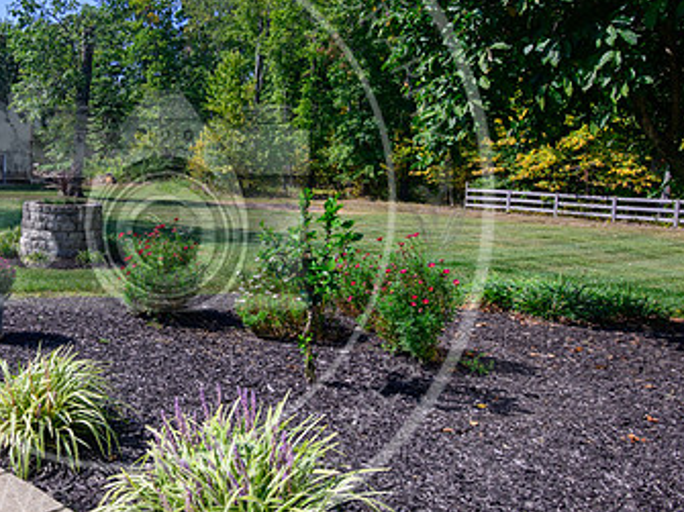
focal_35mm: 30
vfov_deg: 46.5
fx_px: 593
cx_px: 127
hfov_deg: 55.3
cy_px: 201
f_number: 9
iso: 100
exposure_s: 1/200
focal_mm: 18
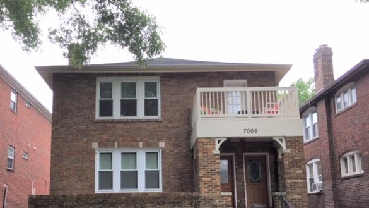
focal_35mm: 36
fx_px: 352
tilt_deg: +8.8
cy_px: 156
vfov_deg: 32.2
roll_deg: +0.5
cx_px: 166
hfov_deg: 55.2
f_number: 2.2
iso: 40
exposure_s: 1/120
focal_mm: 4.15
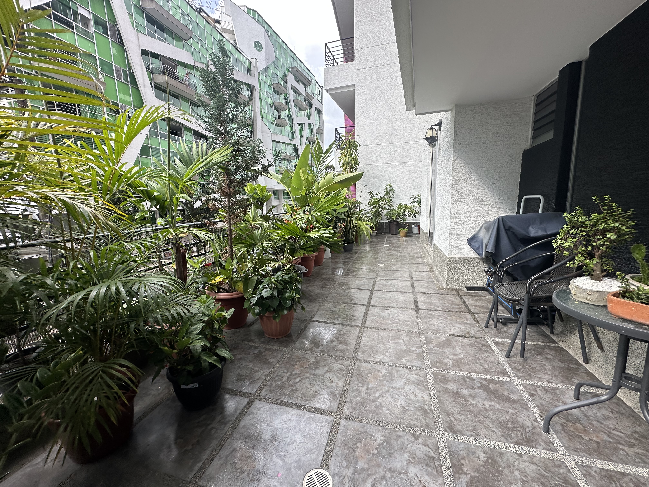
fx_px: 262
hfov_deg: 102.1
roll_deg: +1.3
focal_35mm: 14
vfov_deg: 85.7
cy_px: 244
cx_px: 324
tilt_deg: -7.0
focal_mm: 2.22
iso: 40
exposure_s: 1/194
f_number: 2.2
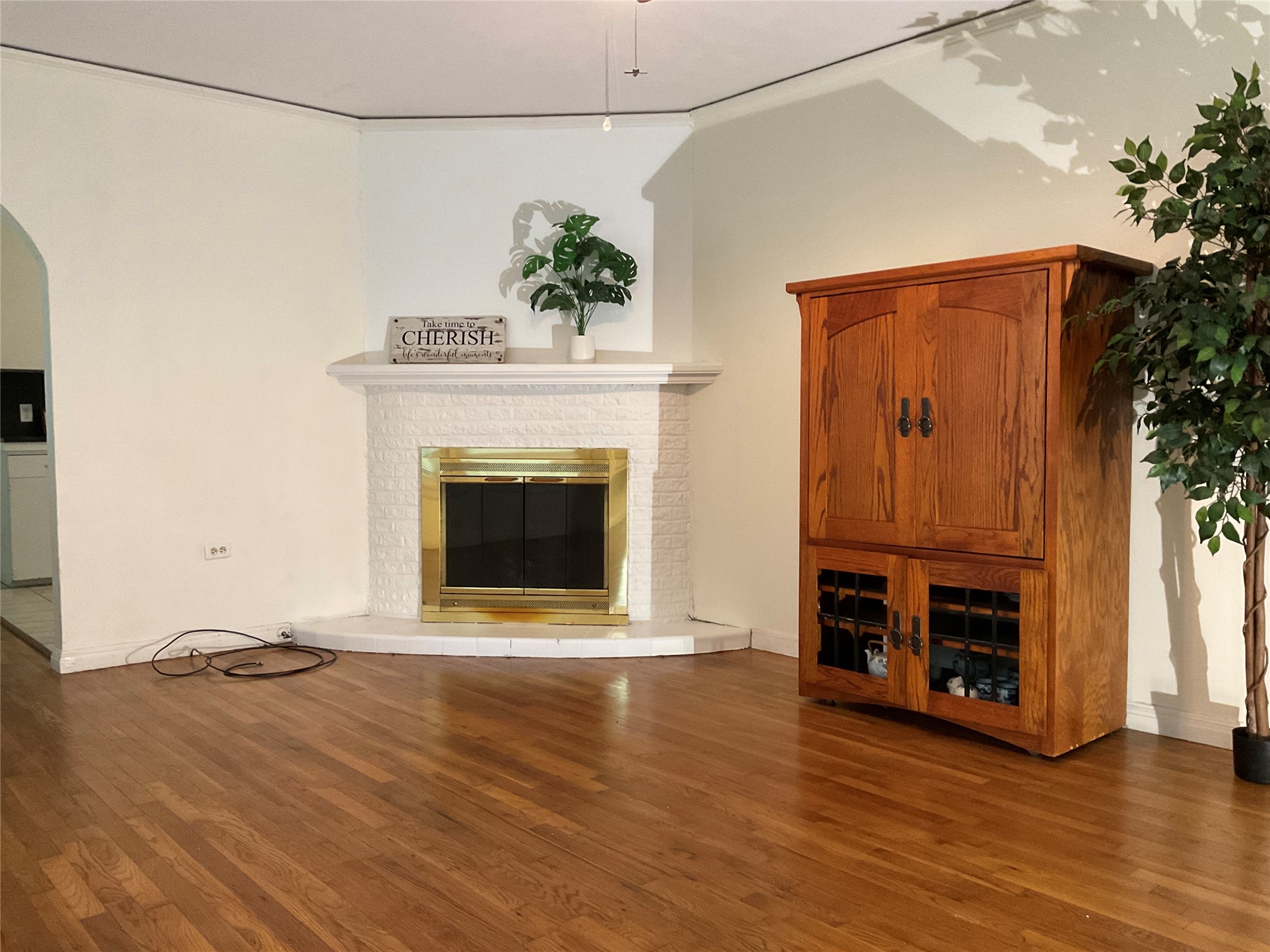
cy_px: 476
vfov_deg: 48.2
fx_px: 1064
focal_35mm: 29
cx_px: 635
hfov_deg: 61.7
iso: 200
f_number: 1.8
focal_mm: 3
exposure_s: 1/60
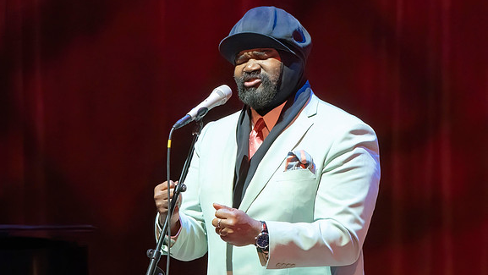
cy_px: 357
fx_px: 8401
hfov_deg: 3.3
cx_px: 253
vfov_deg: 1.9
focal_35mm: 649
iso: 6400
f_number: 7.1
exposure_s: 1/250
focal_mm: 268
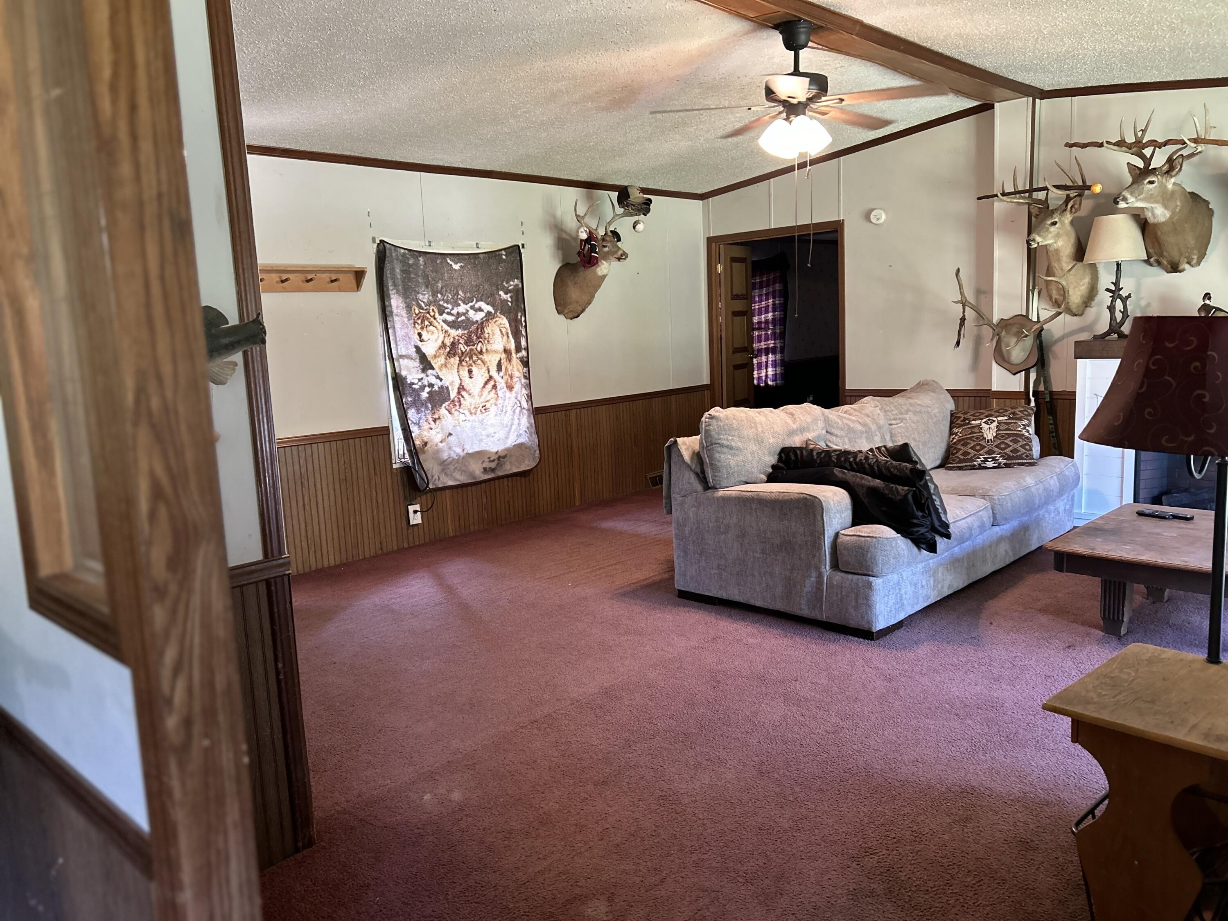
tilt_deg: -9.3
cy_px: 460
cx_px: 614
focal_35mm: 26
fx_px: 922
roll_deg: +2.5
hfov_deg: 67.3
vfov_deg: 53.1
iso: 320
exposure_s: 1/60
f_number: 1.5
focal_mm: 5.7
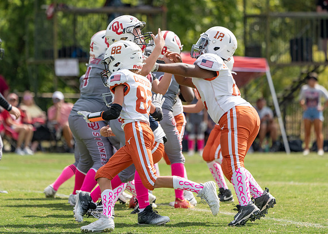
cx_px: 148
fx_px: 3035
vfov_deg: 4.4
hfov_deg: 6.2
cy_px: 105
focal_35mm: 326
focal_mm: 276
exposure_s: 1/2500
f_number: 5.6
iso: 500
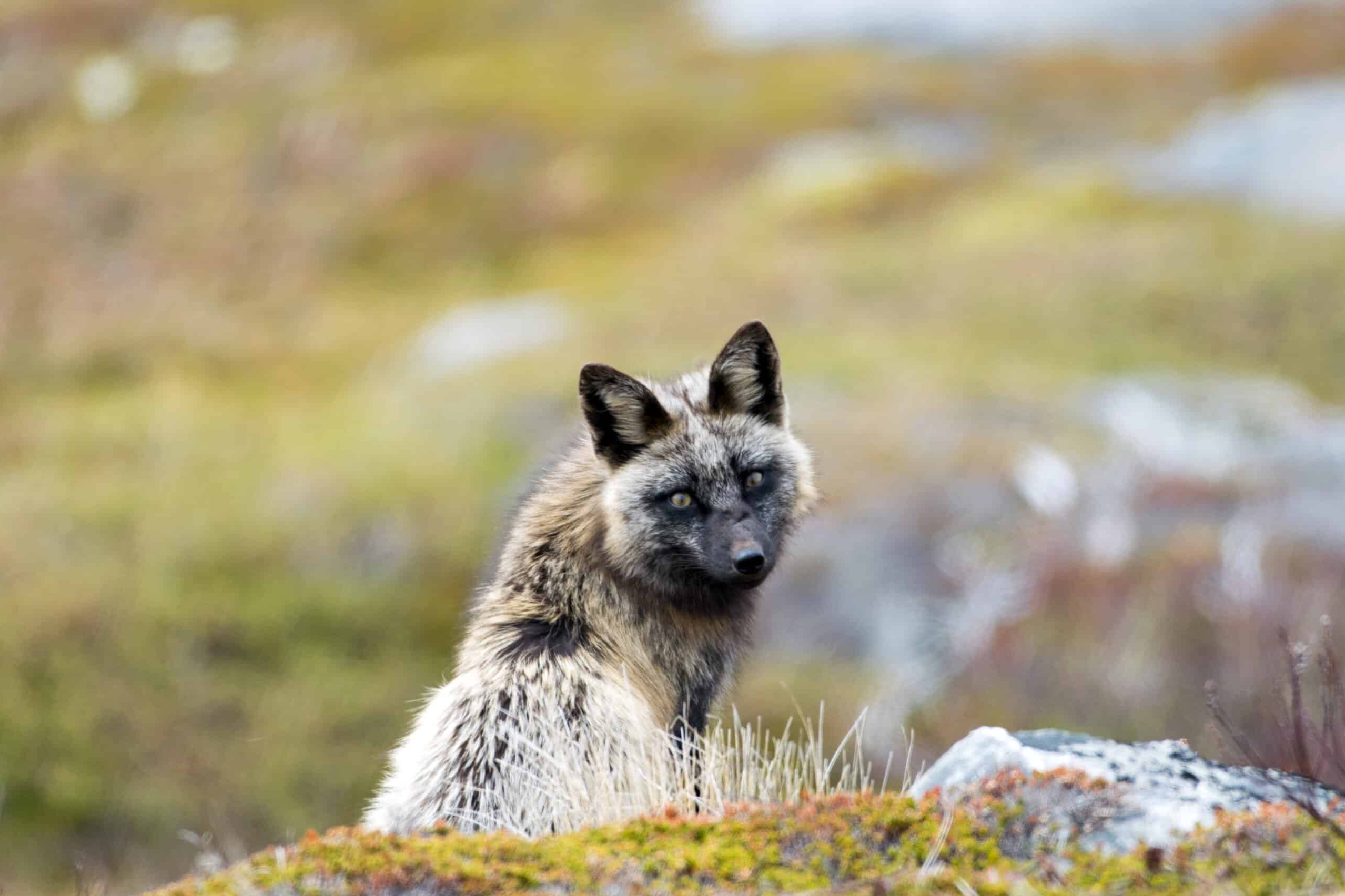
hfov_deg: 2.7
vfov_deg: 1.8
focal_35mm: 751
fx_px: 28053
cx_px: 672
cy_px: 448
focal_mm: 500
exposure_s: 1/320
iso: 100
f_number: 5.6
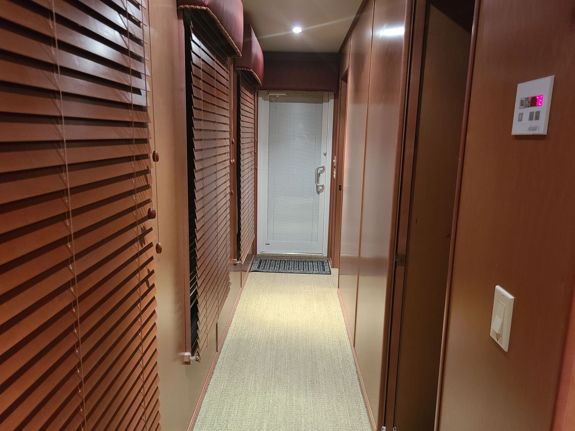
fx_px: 432
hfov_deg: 67.3
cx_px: 288
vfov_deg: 53.1
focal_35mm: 26
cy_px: 216
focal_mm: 5.4
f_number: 1.8
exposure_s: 1/30
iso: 500
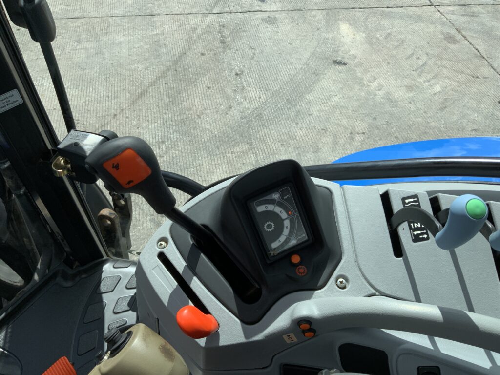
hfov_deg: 61.7
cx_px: 250
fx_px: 419
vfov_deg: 48.2
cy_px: 188
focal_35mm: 29
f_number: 1.8
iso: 16
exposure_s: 1/1577
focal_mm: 3
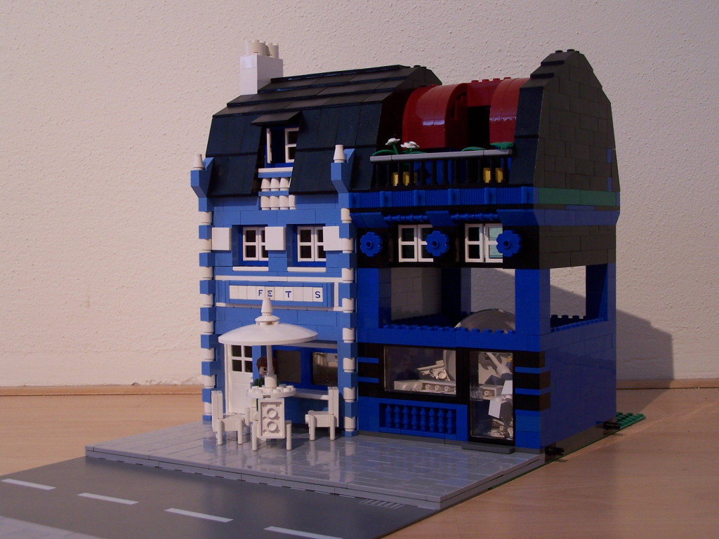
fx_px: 1163
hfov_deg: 34.3
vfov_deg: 26.1
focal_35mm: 56
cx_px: 360
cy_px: 270
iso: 80
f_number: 3.1
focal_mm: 9.3
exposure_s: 1/2
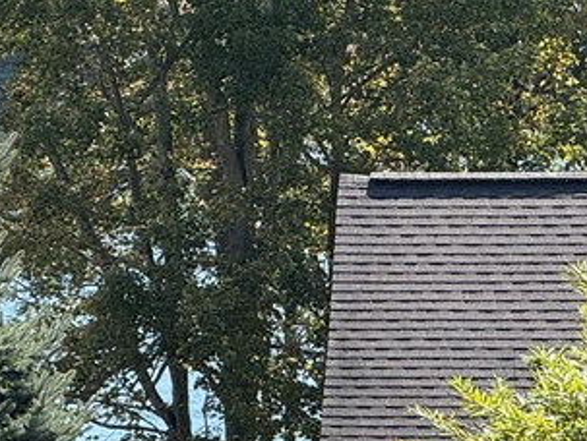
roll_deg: +2.2
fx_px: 6876
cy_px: 44
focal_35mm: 405
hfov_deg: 4.8
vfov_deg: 3.7
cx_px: -391
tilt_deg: -4.0
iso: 64
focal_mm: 15.66
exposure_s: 1/687
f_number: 2.8
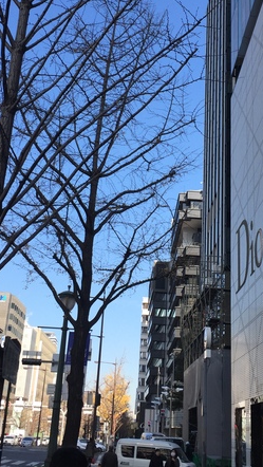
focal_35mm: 50
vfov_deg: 41.0
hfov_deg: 23.9
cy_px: 169
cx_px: 163
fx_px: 619
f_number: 2.2
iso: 32
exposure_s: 1/1130
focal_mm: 4.15
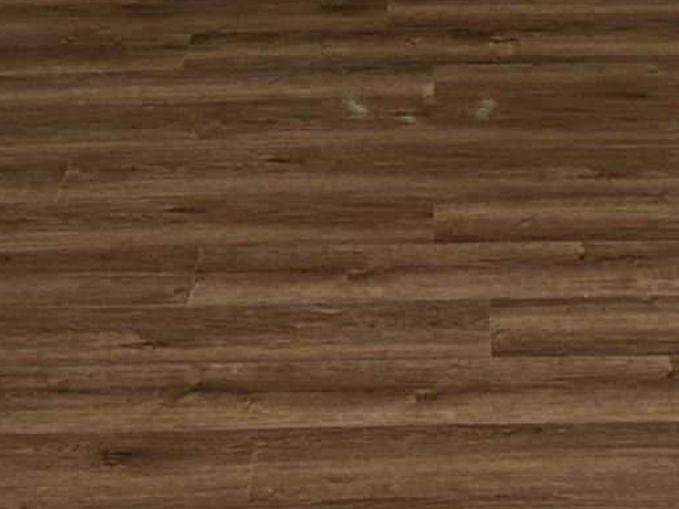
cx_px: 479
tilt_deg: -3.3
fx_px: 2805
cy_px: -671
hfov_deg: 13.8
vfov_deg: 9.4
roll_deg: +0.6
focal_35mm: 143
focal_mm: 6.86
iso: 125
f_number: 1.78
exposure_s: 1/60
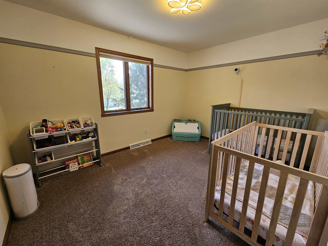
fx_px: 123
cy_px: 123
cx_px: 164
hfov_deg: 106.2
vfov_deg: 89.9
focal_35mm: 13
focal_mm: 2.2
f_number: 2.2
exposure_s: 1/60
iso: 80
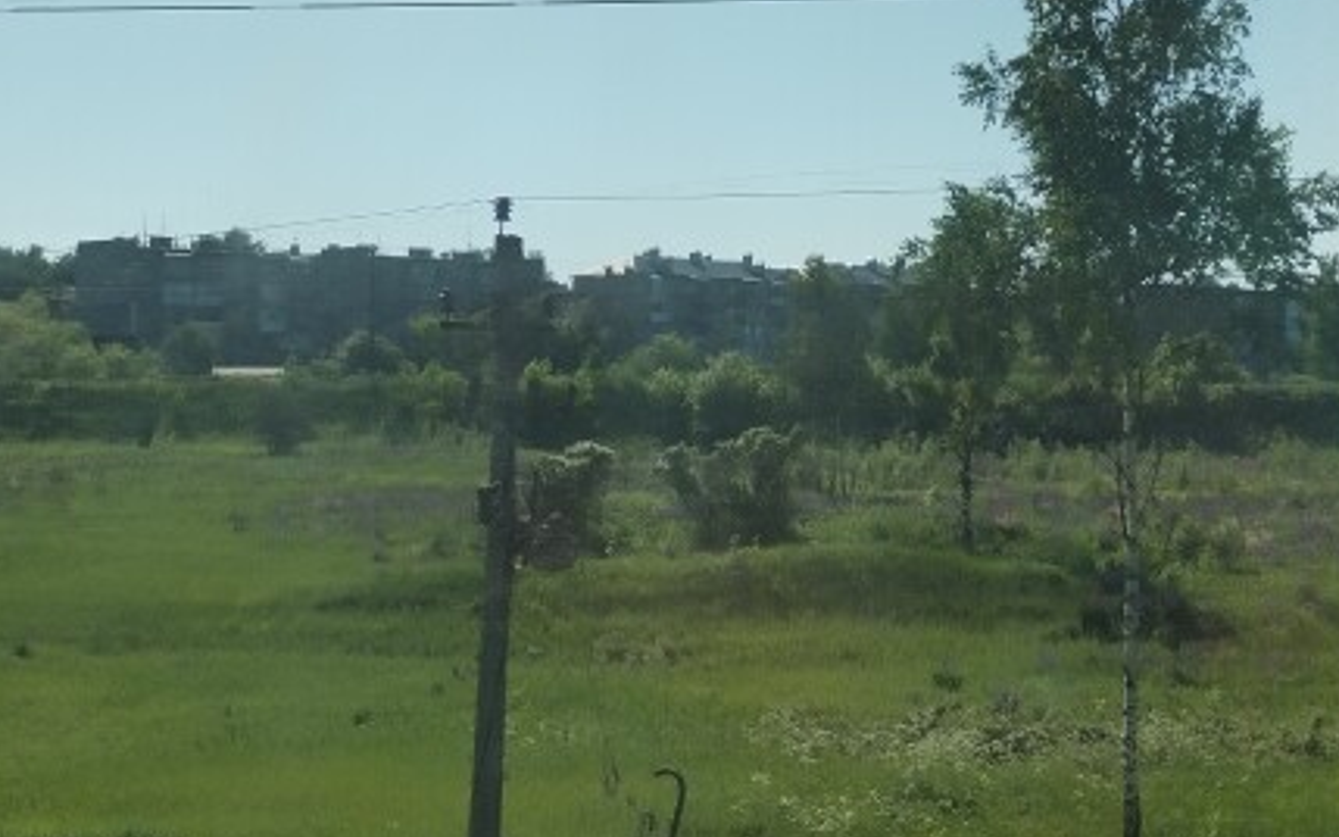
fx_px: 2116
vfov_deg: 22.3
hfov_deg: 35.1
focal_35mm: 58
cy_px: 342
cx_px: 705
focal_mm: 4.75
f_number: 1.8
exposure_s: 1/1748
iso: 100
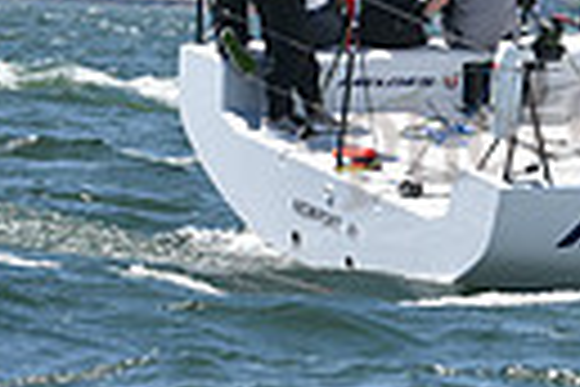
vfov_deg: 1.5
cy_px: -205
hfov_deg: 2.3
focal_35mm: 897
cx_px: 1205
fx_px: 14451
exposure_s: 1/1000
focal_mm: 200
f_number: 6.3
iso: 250
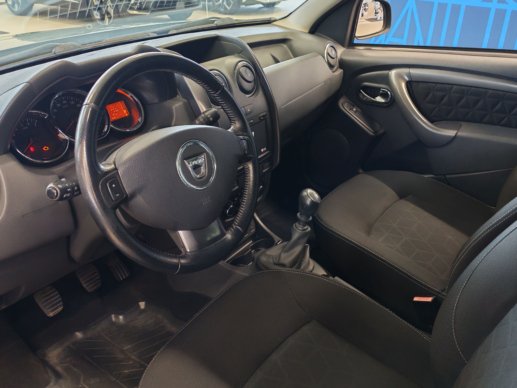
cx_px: 258
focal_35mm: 33
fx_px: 493
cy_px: 194
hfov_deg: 55.4
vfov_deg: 42.9
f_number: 1.9
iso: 800
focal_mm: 6.12
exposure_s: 1/50
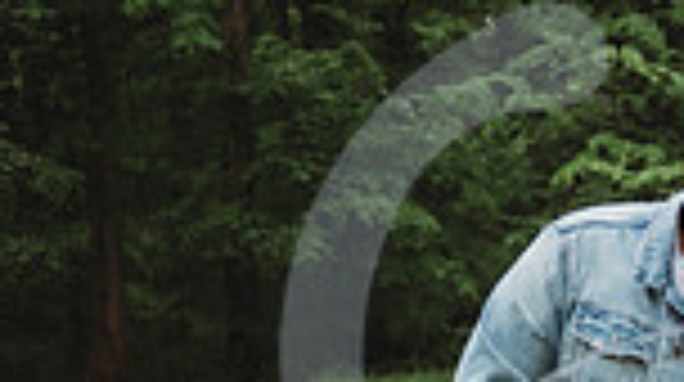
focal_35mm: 104
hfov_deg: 18.5
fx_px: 1884
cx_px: 994
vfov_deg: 11.5
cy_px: 402
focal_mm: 26
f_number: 2.8
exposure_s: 1/250
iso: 100
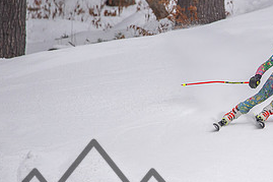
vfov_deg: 1.1
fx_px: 9822
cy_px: 128
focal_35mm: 1296
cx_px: 272
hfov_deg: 1.6
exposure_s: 1/3200
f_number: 6.3
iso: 2000
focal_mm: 600
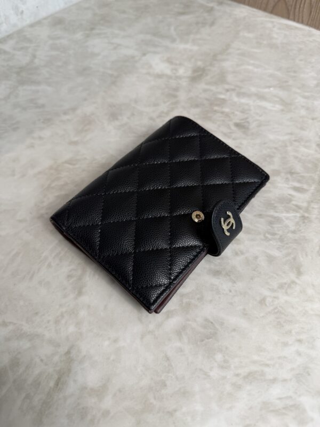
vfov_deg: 71.6
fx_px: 296
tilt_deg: -56.1
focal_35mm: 24
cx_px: 160
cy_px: 214
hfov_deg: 56.8
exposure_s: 1/120
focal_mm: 6.76
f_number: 1.78
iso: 80
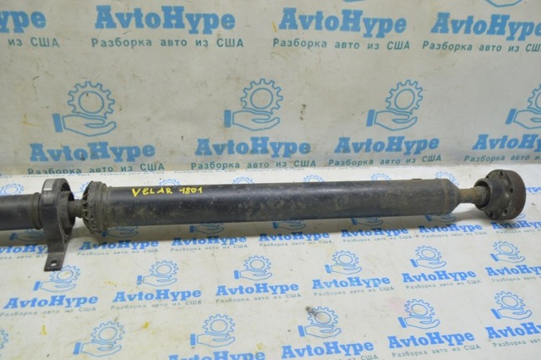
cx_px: 270
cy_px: 180
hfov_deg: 57.3
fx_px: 495
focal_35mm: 33
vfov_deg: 39.9
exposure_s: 1/20
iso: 400
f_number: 5.6
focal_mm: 22
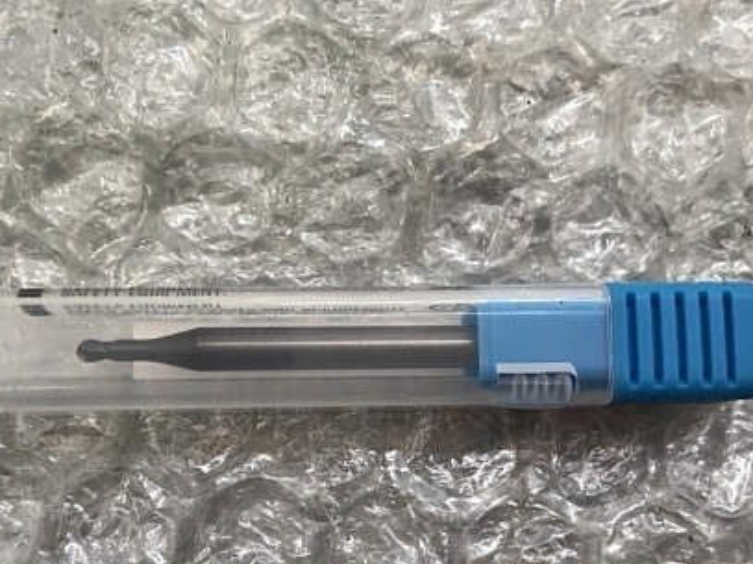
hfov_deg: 42.9
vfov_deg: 32.6
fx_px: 957
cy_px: 370
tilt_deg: -82.6
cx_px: 340
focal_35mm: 44
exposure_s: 1/60
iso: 32
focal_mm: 3.99
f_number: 1.8
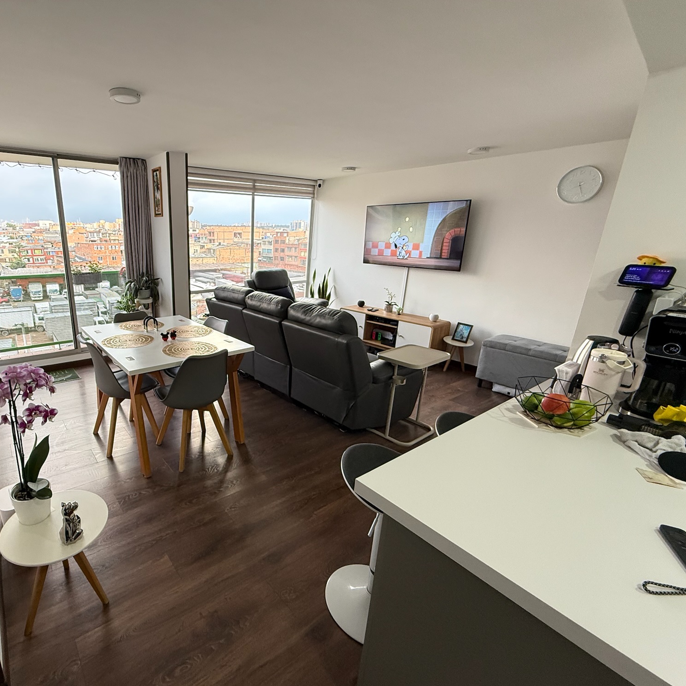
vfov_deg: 84.0
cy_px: 348
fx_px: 381
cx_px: 236
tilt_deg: -16.9
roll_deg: -0.3
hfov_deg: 81.5
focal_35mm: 17
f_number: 2.2
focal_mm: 2.22
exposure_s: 1/99
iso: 320
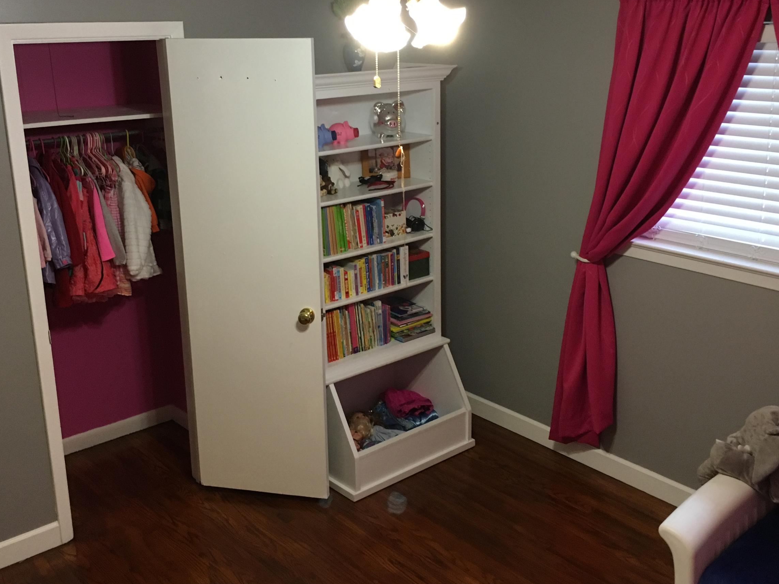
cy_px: 258
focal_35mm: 38
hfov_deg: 49.0
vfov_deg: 37.7
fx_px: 855
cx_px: 386
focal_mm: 4.15
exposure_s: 1/30
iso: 125
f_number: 2.2
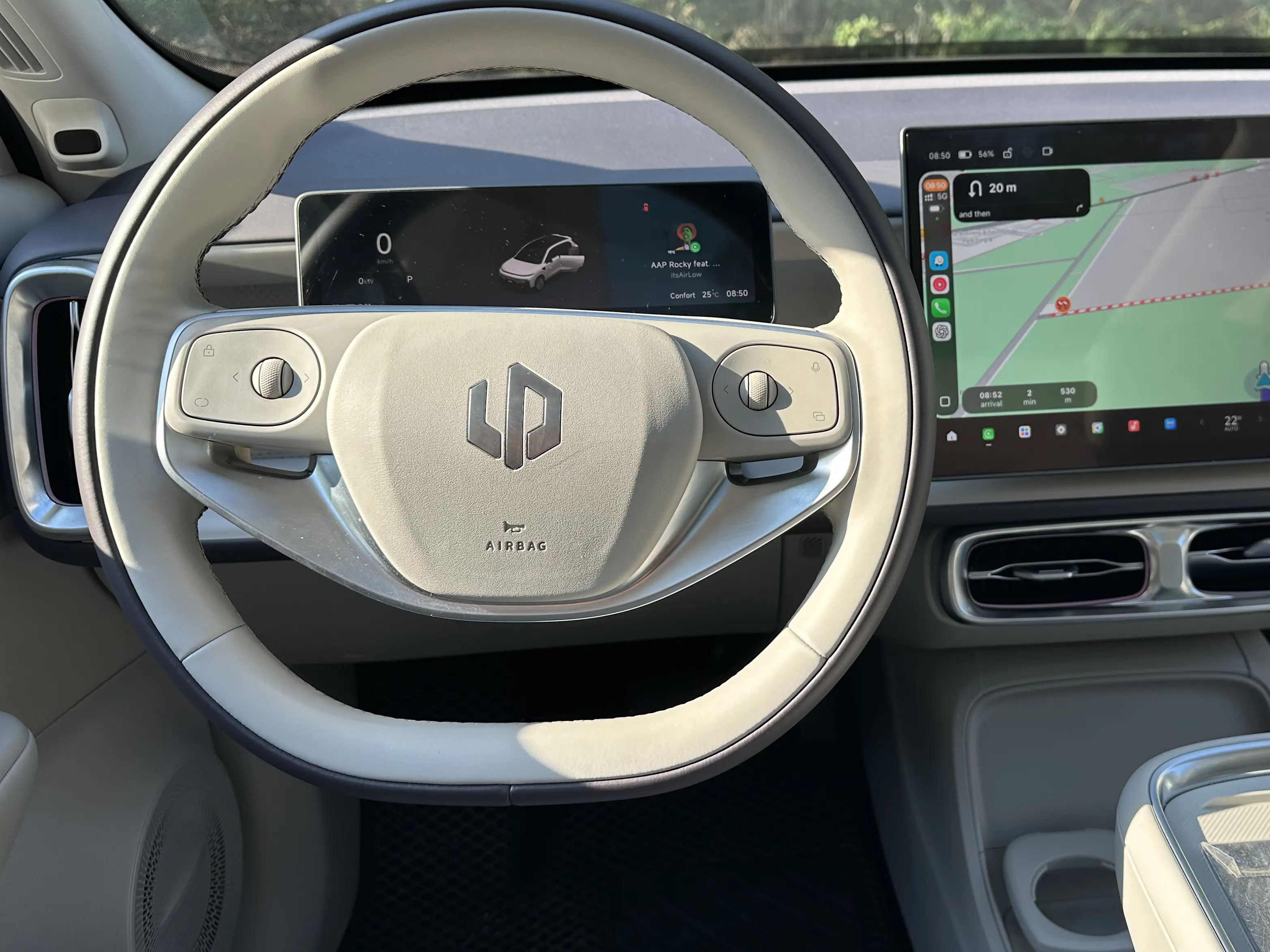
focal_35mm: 31
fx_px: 1137
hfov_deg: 57.5
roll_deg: -1.5
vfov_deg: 45.4
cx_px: 806
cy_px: 458
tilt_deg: -25.9
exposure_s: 1/561
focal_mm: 6.86
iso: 80
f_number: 1.78
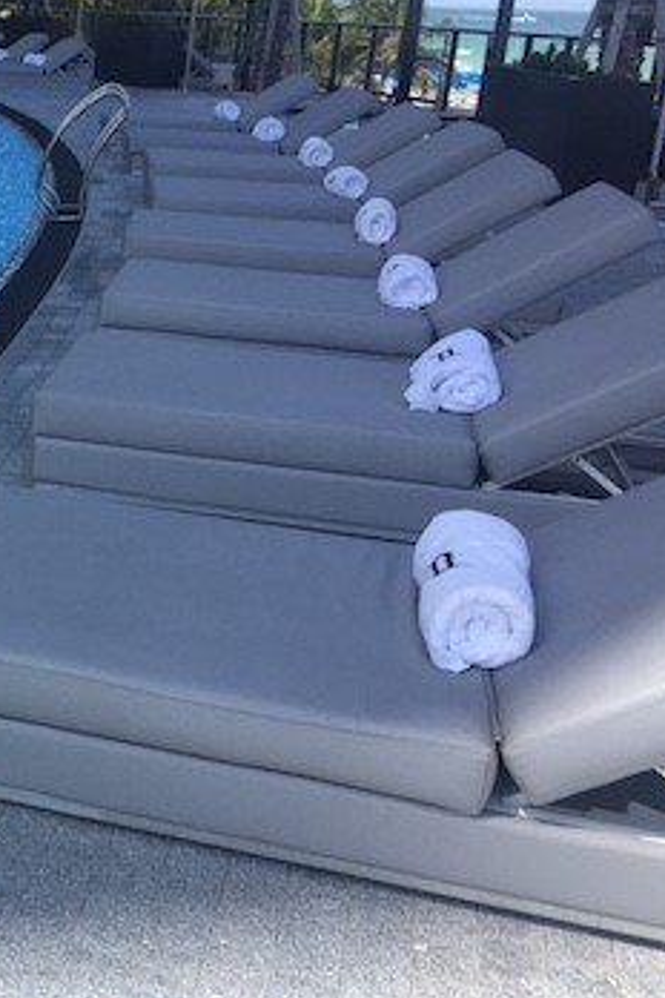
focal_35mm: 52
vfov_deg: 38.1
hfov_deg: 23.6
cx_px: -140
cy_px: 574
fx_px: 1441
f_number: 2.2
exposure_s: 1/1647
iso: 32
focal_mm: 4.15
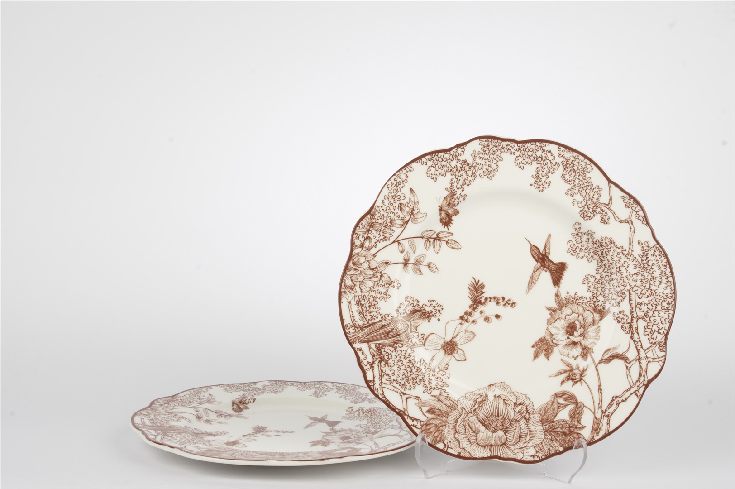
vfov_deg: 27.5
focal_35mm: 49
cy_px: 244
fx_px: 1000
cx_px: 368
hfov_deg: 40.4
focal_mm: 32.5
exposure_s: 1/100
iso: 100
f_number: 20
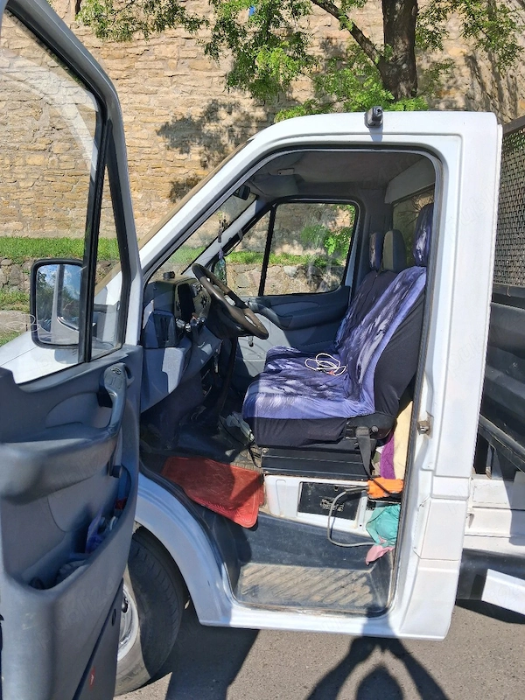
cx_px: 262
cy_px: 350
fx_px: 546
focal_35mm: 27
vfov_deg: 65.3
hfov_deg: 51.4
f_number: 1.8
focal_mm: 4
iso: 25
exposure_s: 1/1000
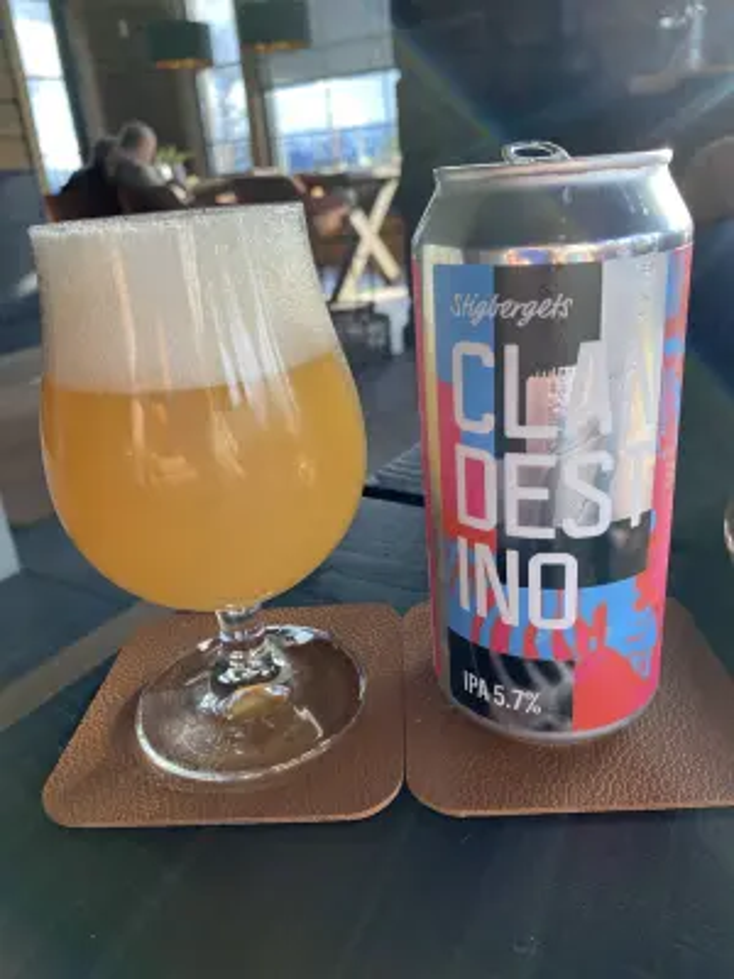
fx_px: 735
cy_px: 490
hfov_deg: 53.1
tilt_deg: -21.4
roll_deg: +4.9
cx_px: 367
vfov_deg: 67.3
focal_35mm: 26
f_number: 1.8
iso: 64
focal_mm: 4.25
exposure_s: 1/122
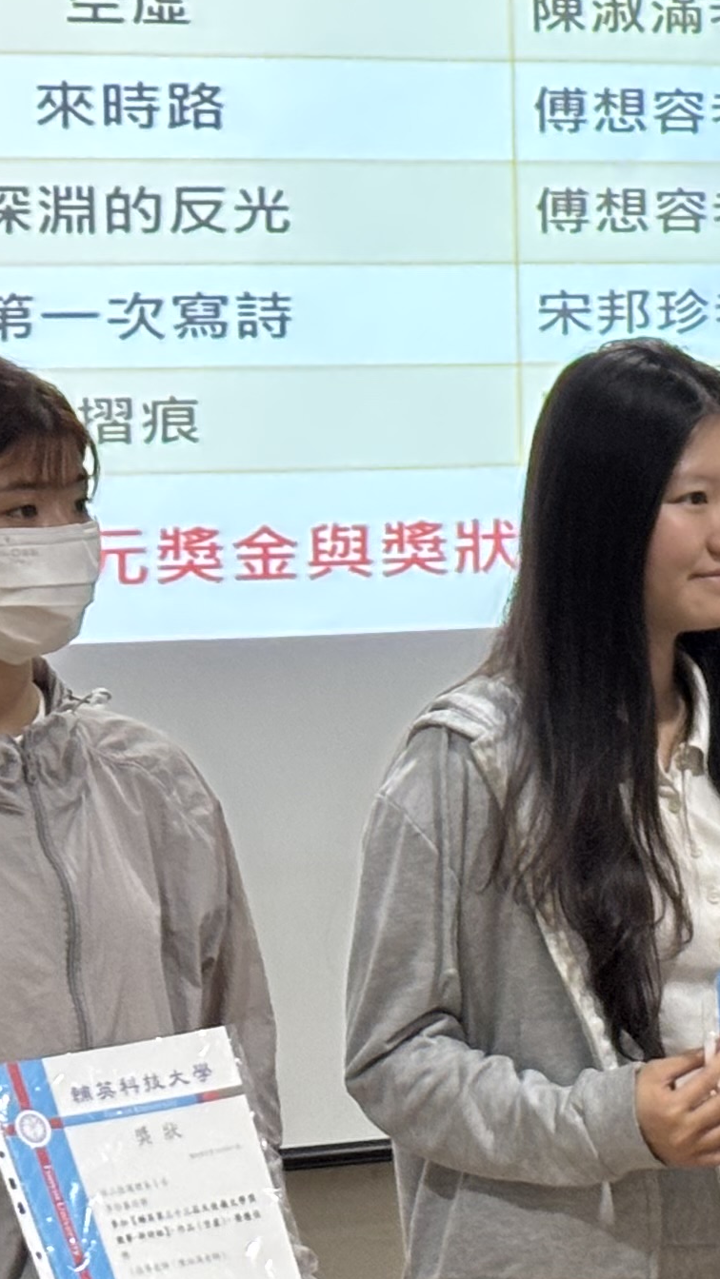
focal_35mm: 170
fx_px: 5770
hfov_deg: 7.1
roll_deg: +0.7
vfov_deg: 12.7
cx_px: 935
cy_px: 513
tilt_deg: -2.6
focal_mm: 5.96
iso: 125
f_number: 1.6
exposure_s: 1/40
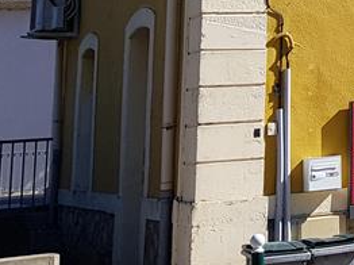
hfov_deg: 15.2
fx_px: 1083
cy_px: -134
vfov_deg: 13.2
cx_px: 692
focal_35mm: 106
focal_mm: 4.2
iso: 40
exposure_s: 1/2004
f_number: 1.7
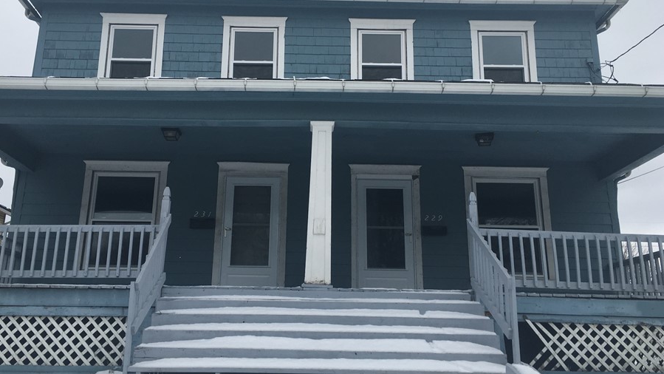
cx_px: 306
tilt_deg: +15.8
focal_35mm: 36
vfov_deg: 32.8
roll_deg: -0.5
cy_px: 177
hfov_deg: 55.2
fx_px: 634
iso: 25
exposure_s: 1/1026
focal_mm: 4.15
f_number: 2.2
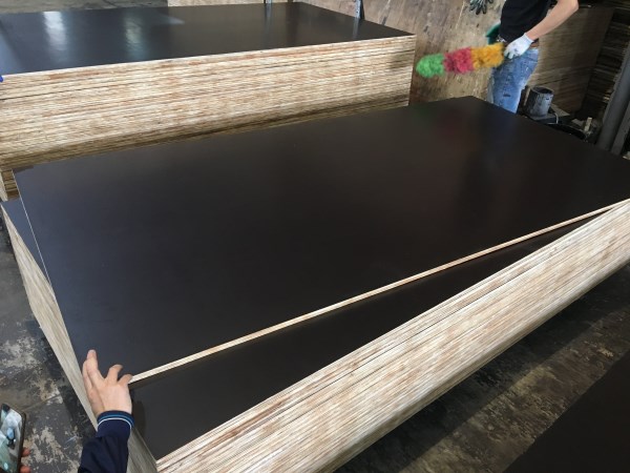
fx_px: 528
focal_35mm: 29
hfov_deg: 61.7
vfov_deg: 48.2
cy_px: 236
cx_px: 315
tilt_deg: -30.5
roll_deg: -3.6
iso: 160
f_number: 2.2
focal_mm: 4.15
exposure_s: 1/33
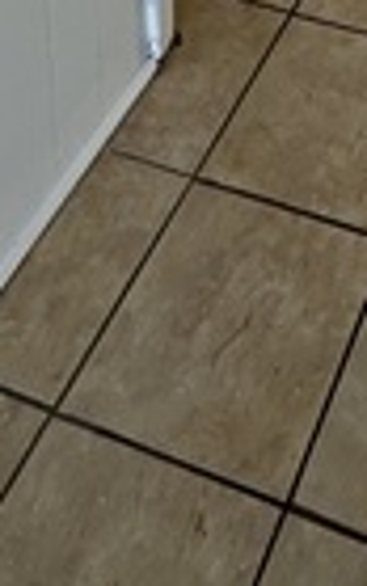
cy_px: -694
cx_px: 506
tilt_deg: -8.5
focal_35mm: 71
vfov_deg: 17.0
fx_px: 1135
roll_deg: -1.4
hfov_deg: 17.0
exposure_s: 1/190
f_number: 2.2
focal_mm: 2.22
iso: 40
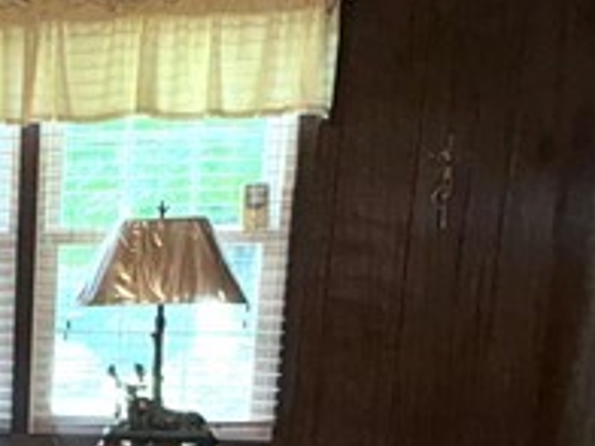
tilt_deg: -12.1
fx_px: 1255
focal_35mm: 73
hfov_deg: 23.0
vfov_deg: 19.2
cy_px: 507
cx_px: -225
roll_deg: +1.2
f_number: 2.2
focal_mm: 2.22
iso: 50
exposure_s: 1/66
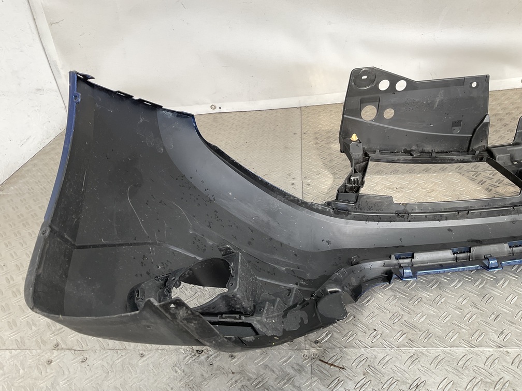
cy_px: 196
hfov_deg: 61.7
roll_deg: +5.9
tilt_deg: -32.4
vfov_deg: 48.2
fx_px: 437
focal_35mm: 29
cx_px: 261
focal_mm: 3
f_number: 1.8
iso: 16
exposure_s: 1/149
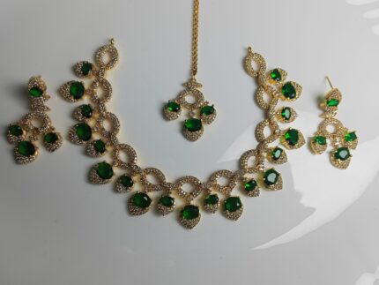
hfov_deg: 65.3
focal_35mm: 27
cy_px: 142
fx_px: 296
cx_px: 190
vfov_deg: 51.4
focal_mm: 3.98
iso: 64
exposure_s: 1/100
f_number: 1.8
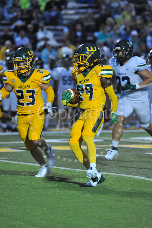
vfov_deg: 5.4
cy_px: 114
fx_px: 2409
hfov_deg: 3.6
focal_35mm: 380
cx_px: 76
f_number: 6.3
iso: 6400
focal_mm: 380
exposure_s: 1/200
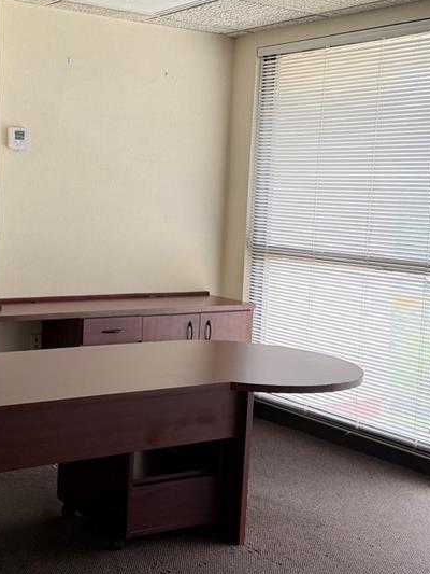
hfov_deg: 26.8
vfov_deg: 35.5
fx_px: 894
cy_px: 292
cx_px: 128
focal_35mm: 54
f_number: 1.78
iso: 125
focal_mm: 6.76
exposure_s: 1/121
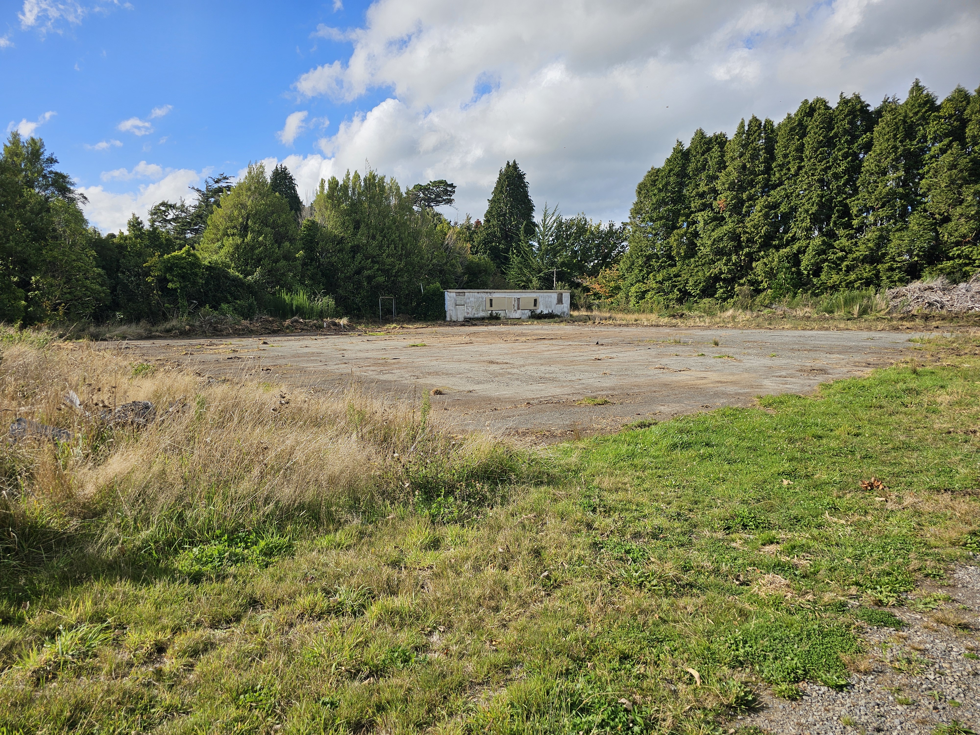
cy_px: 368
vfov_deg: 58.9
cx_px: 490
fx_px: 651
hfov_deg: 73.9
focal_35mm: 23
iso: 10
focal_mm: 6.3
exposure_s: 1/947
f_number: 1.7
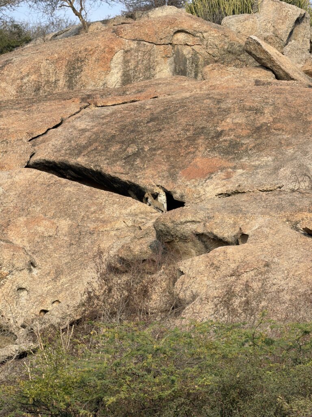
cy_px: 208
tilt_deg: +10.3
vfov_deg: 9.9
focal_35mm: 200
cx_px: 156
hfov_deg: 7.4
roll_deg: +0.6
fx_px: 2404
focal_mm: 16.89
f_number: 2.8
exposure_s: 1/631
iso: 40
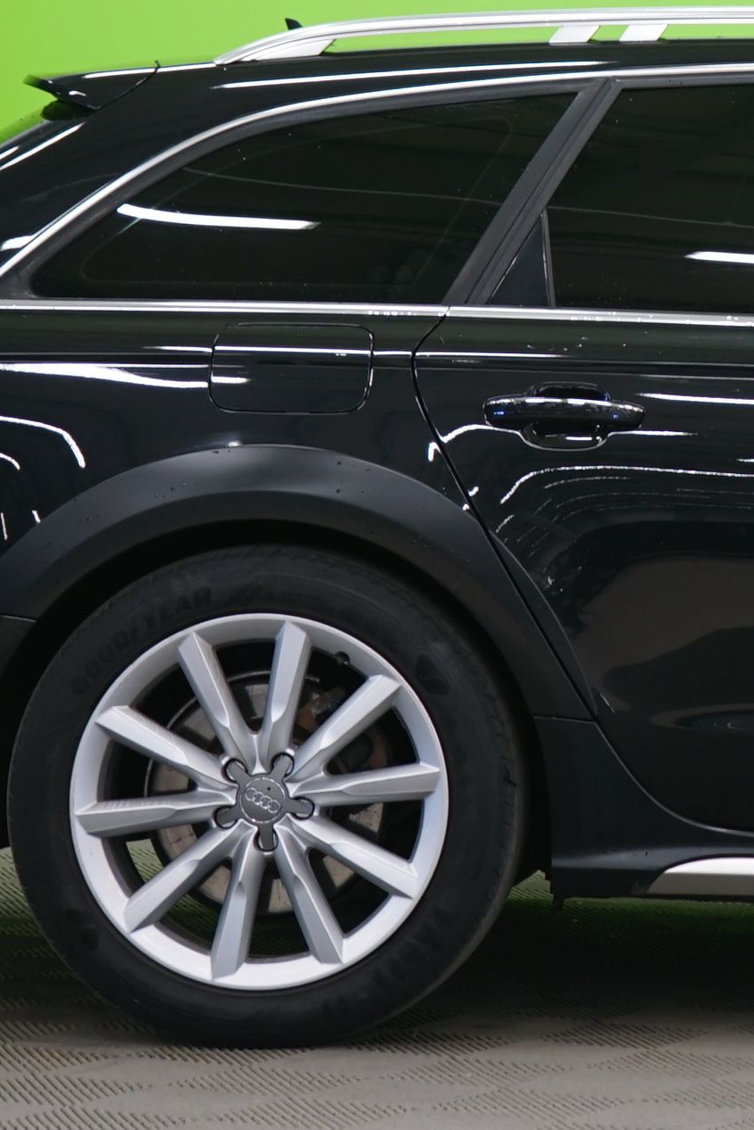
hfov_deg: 9.3
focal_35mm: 143
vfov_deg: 14.3
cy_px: 202
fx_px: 4492
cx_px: 1213
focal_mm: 46
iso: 400
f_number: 4.5
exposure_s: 1/8
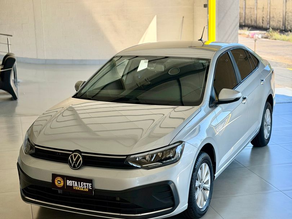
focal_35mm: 48
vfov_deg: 30.3
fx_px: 405
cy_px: 110
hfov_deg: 39.6
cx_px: 146
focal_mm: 6.76
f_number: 1.78
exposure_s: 1/987
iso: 80
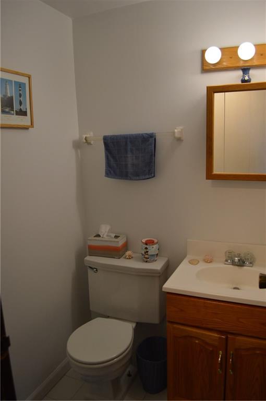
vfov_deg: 67.4
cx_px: 133
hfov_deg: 47.8
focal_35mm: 27
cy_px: 200
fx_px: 300
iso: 450
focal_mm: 18
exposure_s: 1/60
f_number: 3.5
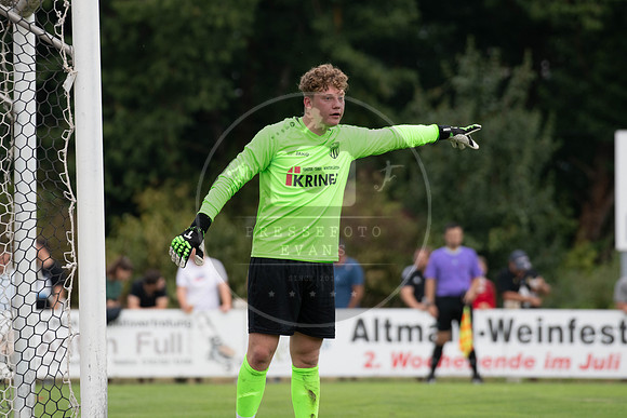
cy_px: 201
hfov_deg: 6.0
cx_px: 292
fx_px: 5937
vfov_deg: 4.0
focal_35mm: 341
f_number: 5.6
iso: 1000
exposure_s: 1/1600
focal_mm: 310
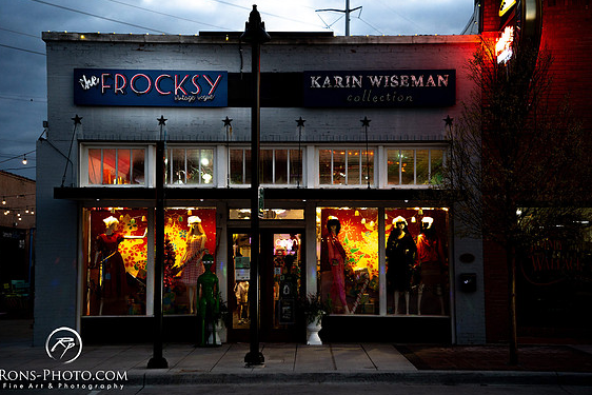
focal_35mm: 65
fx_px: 1069
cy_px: 201
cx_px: 290
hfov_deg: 31.0
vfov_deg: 20.9
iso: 1000
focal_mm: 63
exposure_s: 1/250
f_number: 4
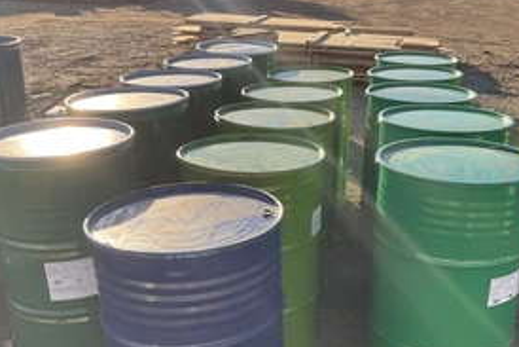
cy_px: 229
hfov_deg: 44.4
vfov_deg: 30.3
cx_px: 282
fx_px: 635
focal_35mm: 44
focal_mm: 3
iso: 25
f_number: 1.8
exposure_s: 1/842
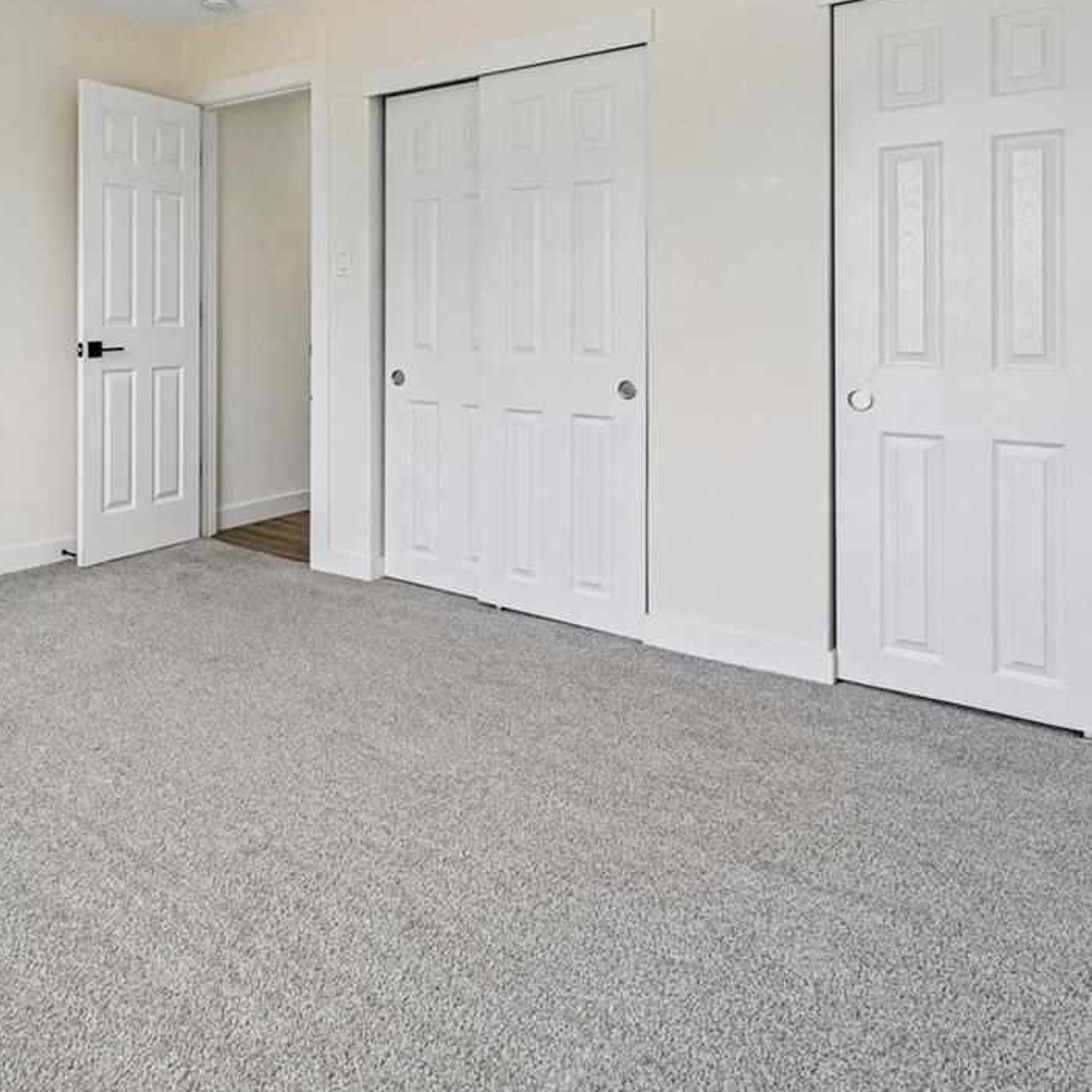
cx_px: 226
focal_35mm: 27
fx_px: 964
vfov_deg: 56.7
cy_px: 297
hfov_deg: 55.1
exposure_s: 1/15
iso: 200
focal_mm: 14
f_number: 10
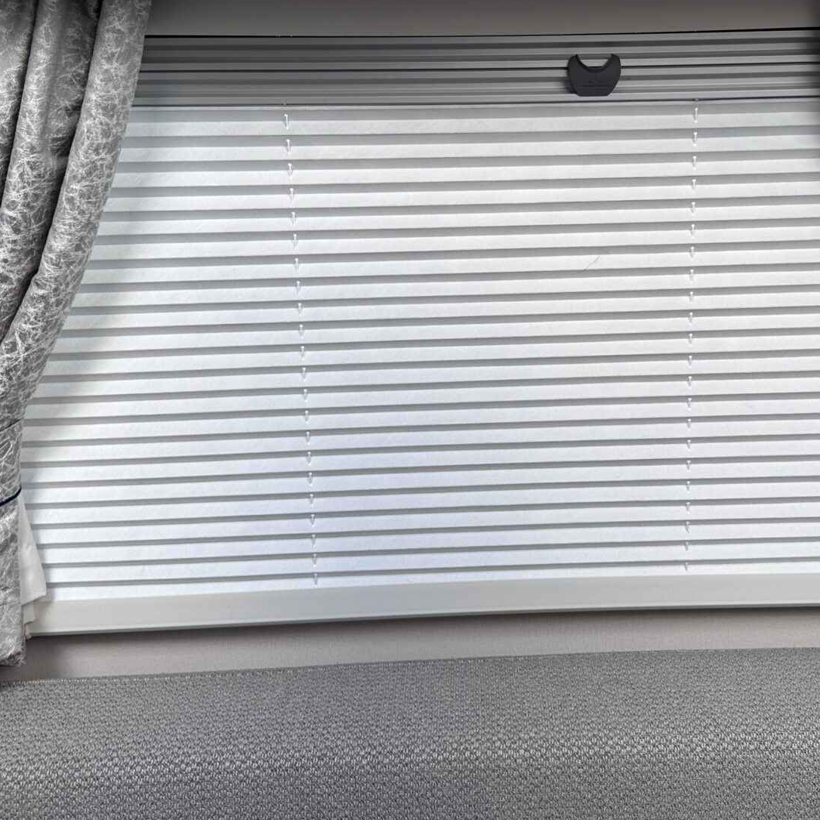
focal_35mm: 40
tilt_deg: -8.9
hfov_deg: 41.5
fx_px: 1072
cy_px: 261
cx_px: 516
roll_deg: +2.1
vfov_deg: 41.2
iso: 64
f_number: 1.78
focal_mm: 6.86
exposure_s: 1/142
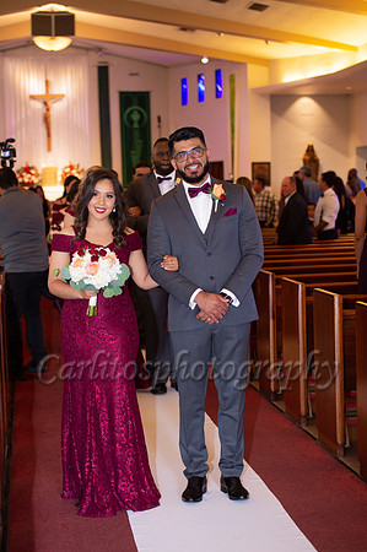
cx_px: 184
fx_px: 1073
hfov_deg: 19.4
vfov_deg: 28.9
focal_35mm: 70
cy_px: 276
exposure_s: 1/60
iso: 1250
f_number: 3.5
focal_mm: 70
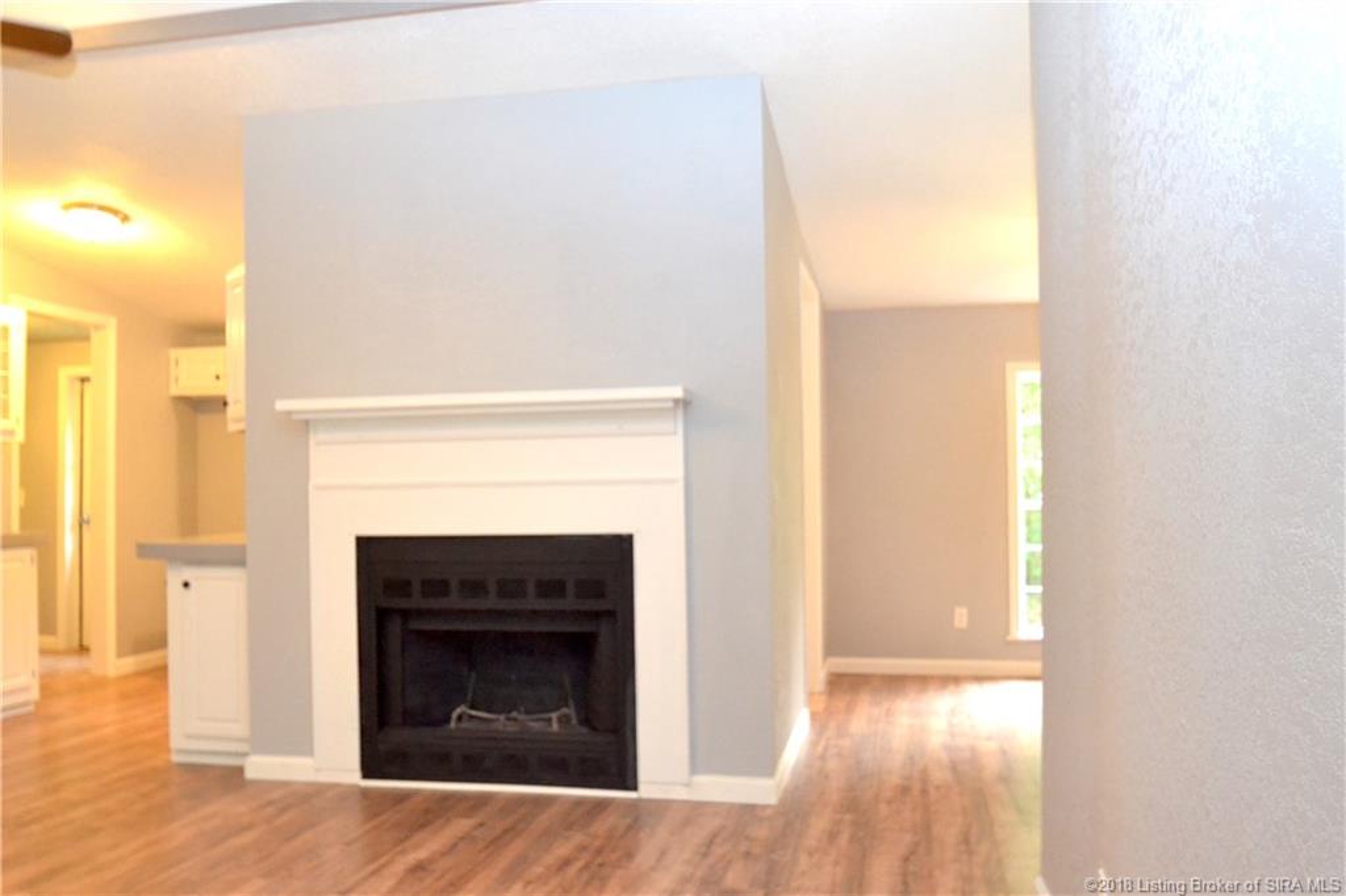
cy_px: 448
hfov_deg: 61.9
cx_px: 673
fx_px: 1121
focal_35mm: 30
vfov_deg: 43.6
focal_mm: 20
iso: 3200
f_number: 4.2
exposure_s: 1/60
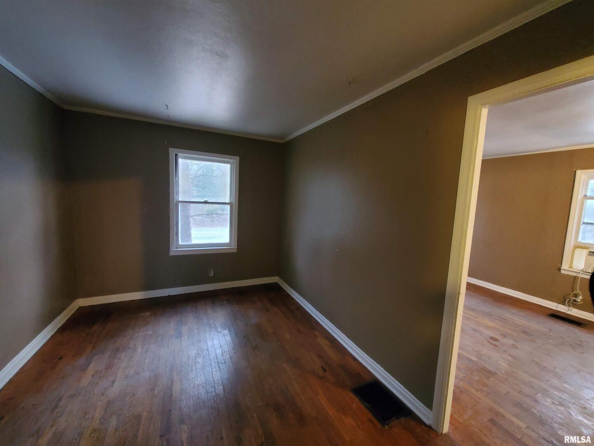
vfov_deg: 89.9
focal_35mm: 13
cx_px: 297
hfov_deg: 106.2
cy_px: 223
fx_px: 223
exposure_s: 1/12
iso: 800
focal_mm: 1.8
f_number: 2.2
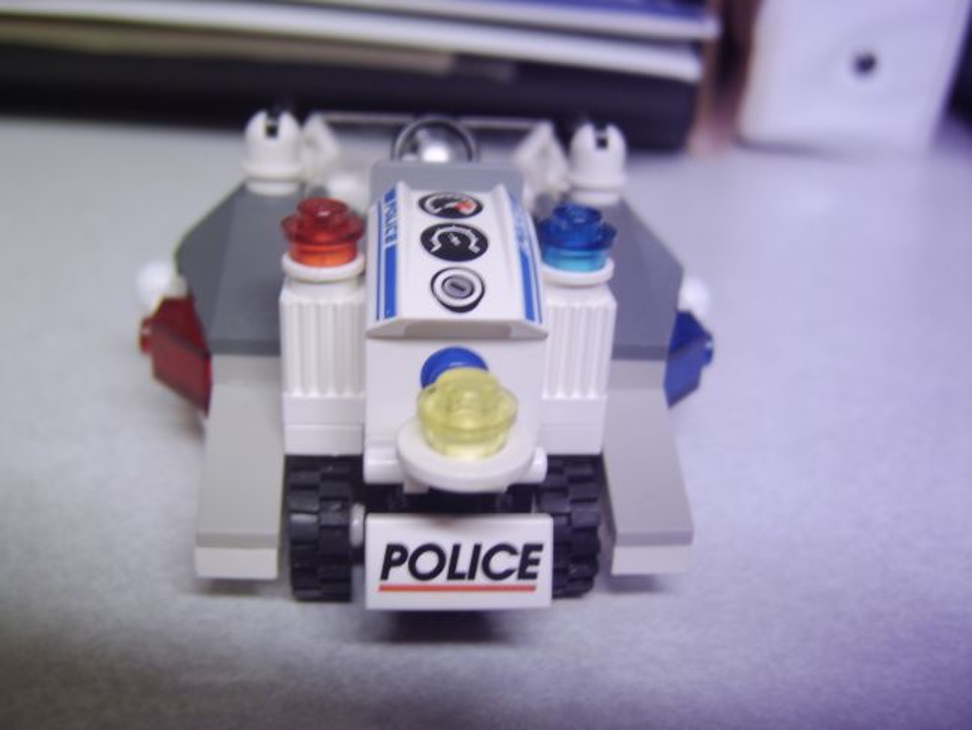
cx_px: 486
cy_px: 365
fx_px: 871
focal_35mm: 31
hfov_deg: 58.3
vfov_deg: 45.5
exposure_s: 1/7
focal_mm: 8.13
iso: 71
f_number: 2.7
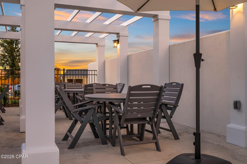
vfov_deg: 36.9
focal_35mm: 36
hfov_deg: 53.1
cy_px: 82
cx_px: 124
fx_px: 247
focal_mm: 24
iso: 250
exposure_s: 1/25
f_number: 9
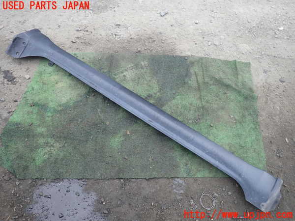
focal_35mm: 25
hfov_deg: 69.4
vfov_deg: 54.9
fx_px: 213
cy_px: 110
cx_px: 148
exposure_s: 1/100
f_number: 2
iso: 100
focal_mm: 4.5
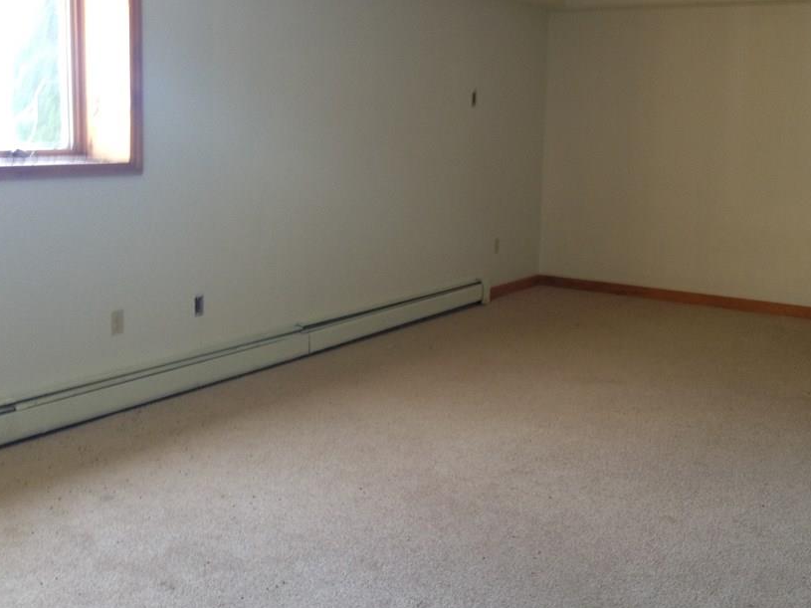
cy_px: 238
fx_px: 1031
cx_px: 484
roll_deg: -2.3
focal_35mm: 44
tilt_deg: -8.4
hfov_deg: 42.8
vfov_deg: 32.7
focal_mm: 4.28
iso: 100
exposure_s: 1/20
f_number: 2.4
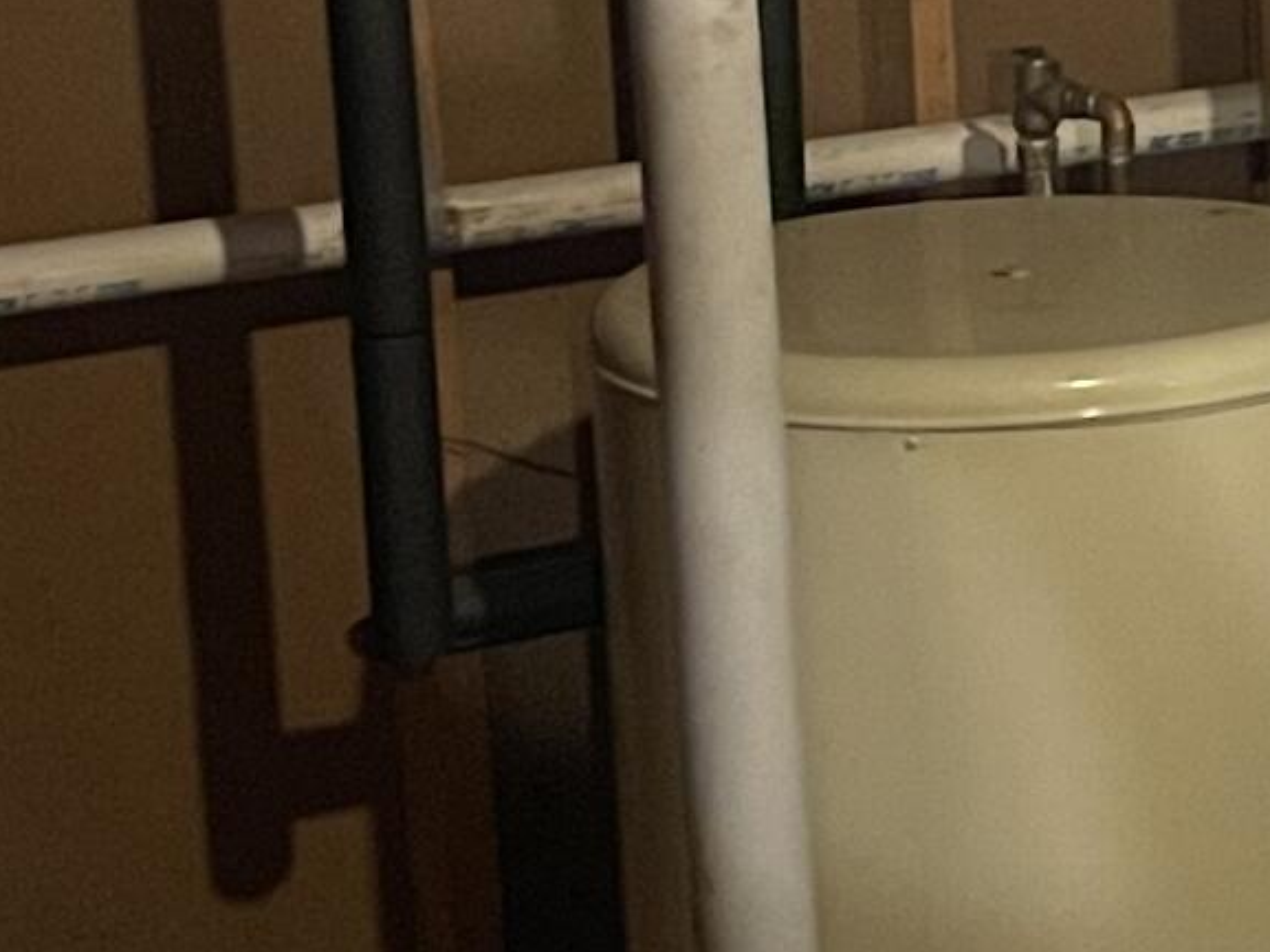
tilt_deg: -13.0
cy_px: 244
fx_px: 4770
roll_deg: +1.7
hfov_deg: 14.5
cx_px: 1673
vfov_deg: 11.4
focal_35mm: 130
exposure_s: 1/30
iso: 800
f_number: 1.6
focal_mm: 5.1
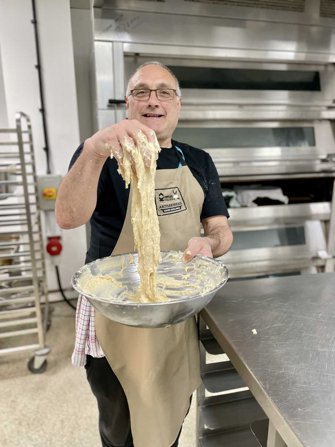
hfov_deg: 53.1
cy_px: 224
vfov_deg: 67.3
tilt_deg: -13.1
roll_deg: +1.1
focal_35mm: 26
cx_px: 168
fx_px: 336
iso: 125
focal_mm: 4.2
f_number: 1.6
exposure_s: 1/50
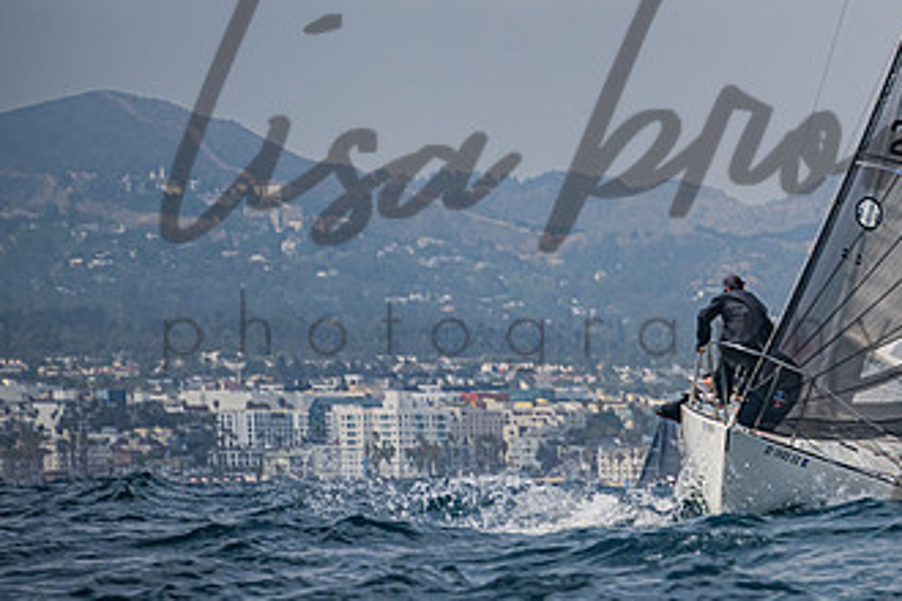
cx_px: 1043
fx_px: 12051
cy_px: 104
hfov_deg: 4.3
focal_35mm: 481
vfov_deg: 2.9
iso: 250
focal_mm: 200
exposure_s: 1/1000
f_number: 6.3
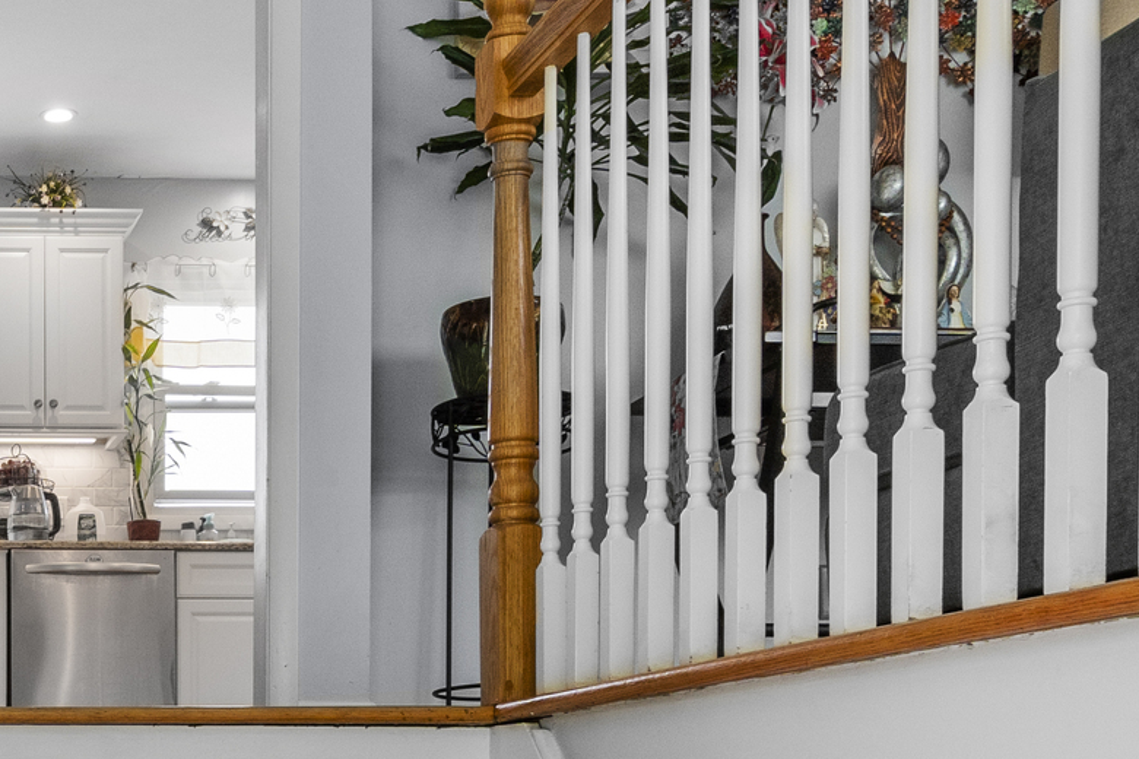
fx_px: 1993
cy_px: 842
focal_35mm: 63
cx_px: -174
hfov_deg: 28.4
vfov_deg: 20.5
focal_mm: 16
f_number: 9
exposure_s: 1/15
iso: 200
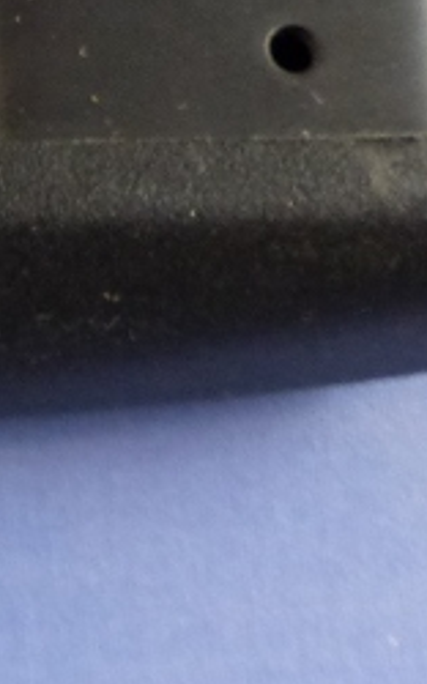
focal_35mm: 106
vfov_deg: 19.0
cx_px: -517
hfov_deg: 10.9
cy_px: -30
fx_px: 1976
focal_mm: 4.5
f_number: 2.8
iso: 320
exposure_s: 1/60
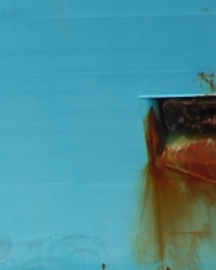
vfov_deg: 2.0
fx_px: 7887
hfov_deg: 1.6
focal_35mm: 985
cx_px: -295
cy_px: 168
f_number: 9
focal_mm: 135
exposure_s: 1/125
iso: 200
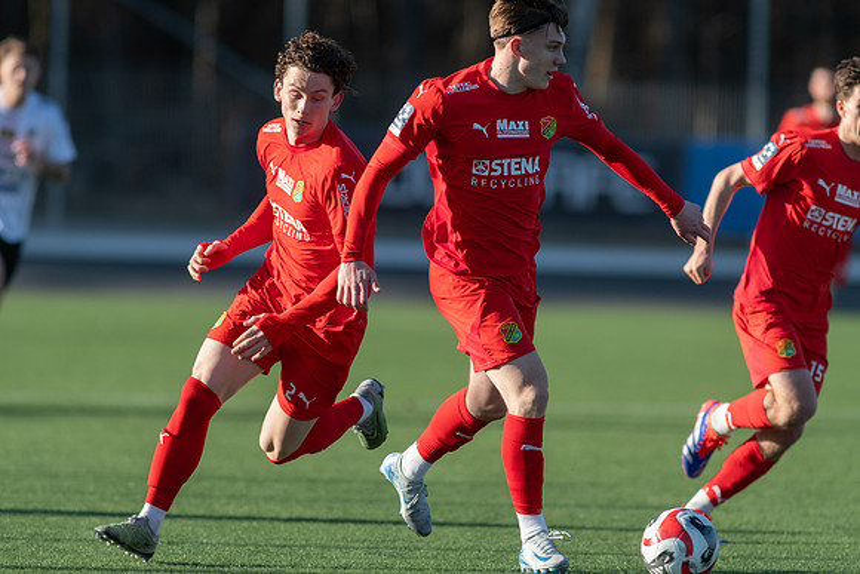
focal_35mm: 450
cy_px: 287
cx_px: 430
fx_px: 10752
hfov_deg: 4.6
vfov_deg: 3.1
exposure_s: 1/2000
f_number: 3.2
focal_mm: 300
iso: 200
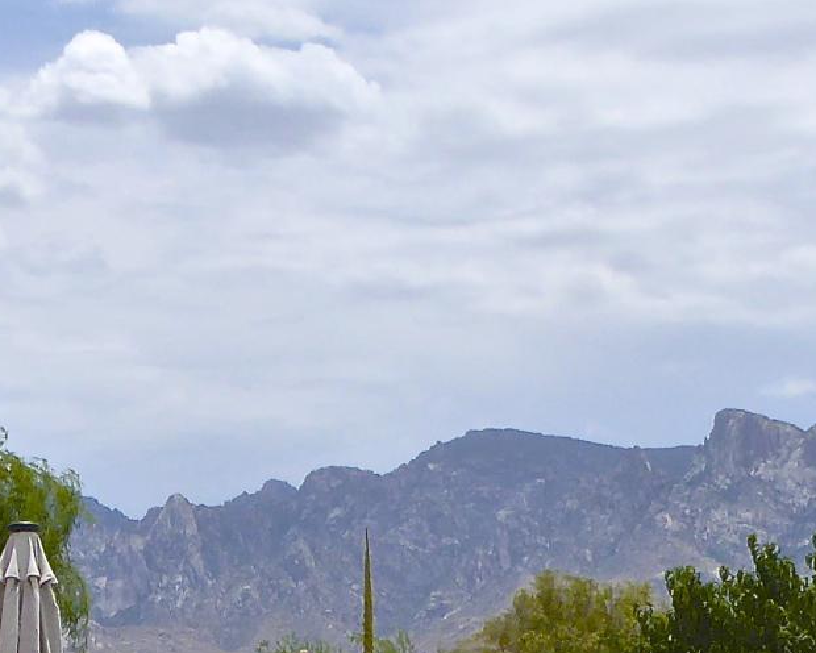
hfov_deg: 16.2
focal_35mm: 118
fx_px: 2850
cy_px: 889
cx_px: 236
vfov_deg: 12.6
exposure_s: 1/1600
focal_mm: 4.3
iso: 100
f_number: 3.5
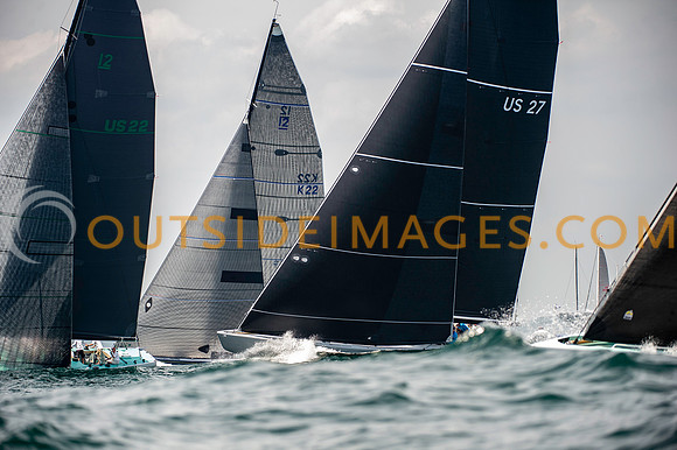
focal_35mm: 204
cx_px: 338
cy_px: 225
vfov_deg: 6.7
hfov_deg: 10.1
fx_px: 3842
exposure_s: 1/1000
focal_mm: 200
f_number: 5
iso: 400
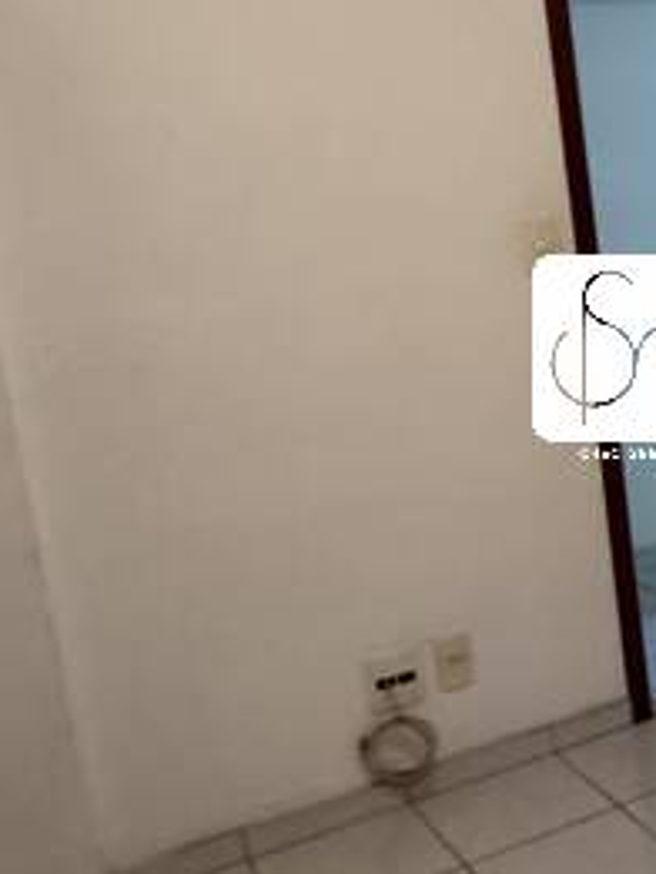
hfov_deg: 22.4
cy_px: 358
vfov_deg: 33.1
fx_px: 1464
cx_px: 870
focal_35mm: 58
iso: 500
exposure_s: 1/60
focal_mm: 2.22
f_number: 2.2
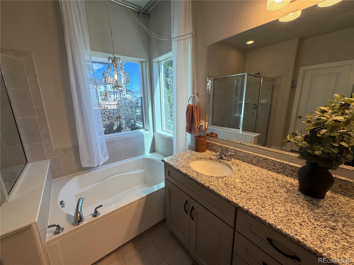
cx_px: 177
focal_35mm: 14
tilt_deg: -12.9
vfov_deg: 85.7
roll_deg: +1.3
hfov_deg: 102.1
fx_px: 143
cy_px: 132
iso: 160
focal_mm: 2.22
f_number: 2.2
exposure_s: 1/120
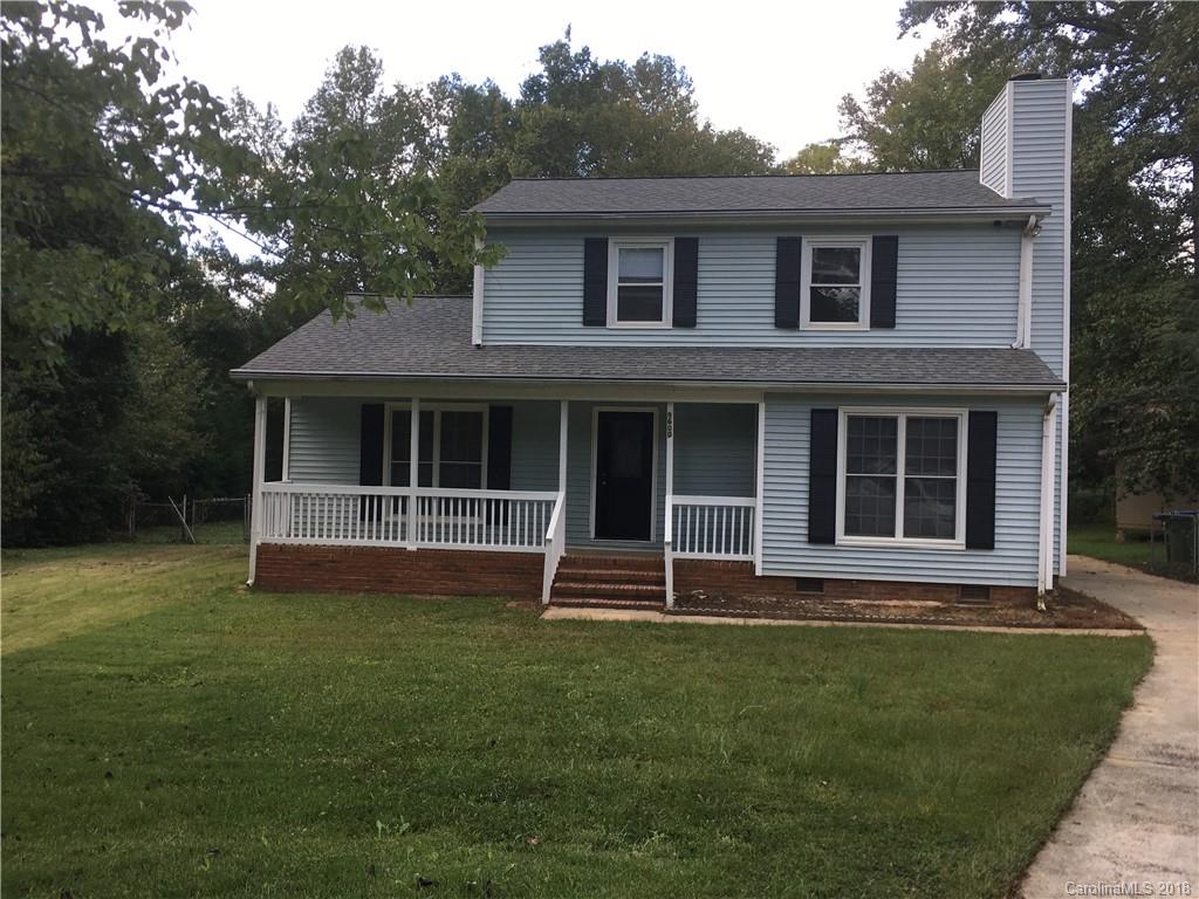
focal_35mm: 29
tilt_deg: +1.7
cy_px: 450
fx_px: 1004
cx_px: 600
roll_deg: -0.7
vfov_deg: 48.2
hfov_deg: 61.7
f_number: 2.2
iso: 25
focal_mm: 4.15
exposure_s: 1/368
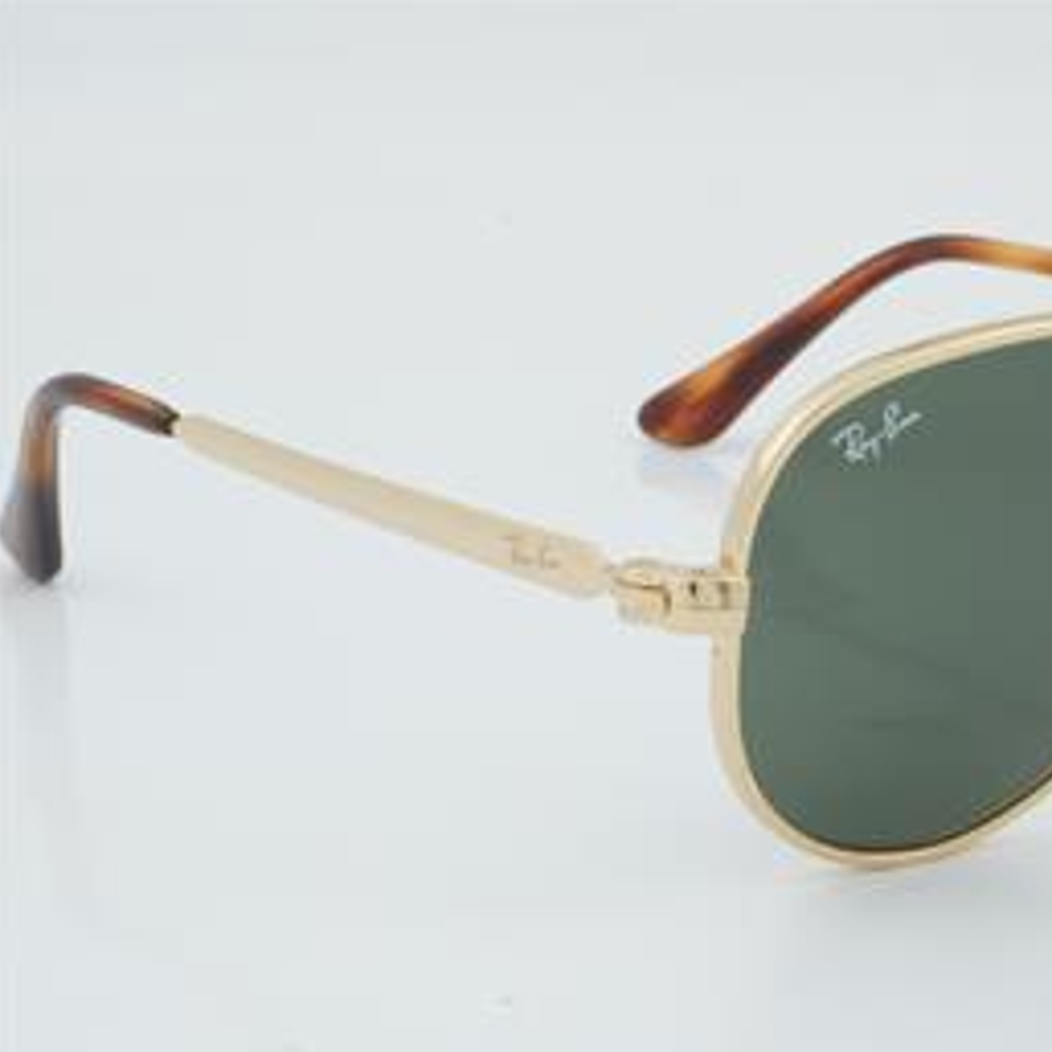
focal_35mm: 99
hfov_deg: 17.5
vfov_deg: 17.6
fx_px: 3404
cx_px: 806
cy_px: 524
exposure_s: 1/3
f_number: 32
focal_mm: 50
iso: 100
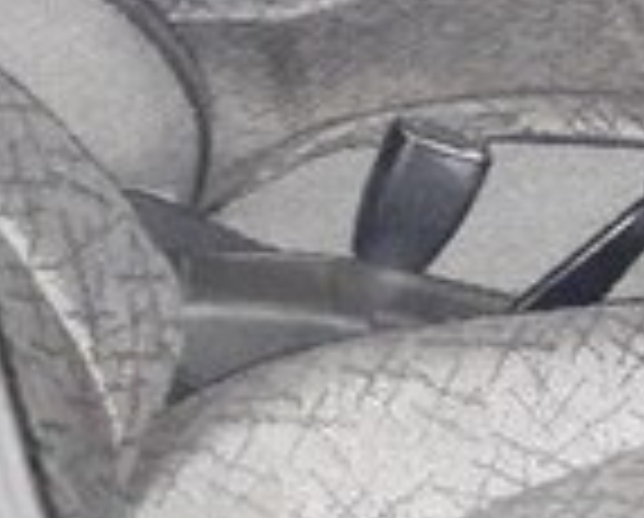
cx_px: 1229
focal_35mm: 126
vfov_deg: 11.9
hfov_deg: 13.4
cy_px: -196
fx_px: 2406
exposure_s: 1/17
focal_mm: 3.7
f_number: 1.9
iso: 500
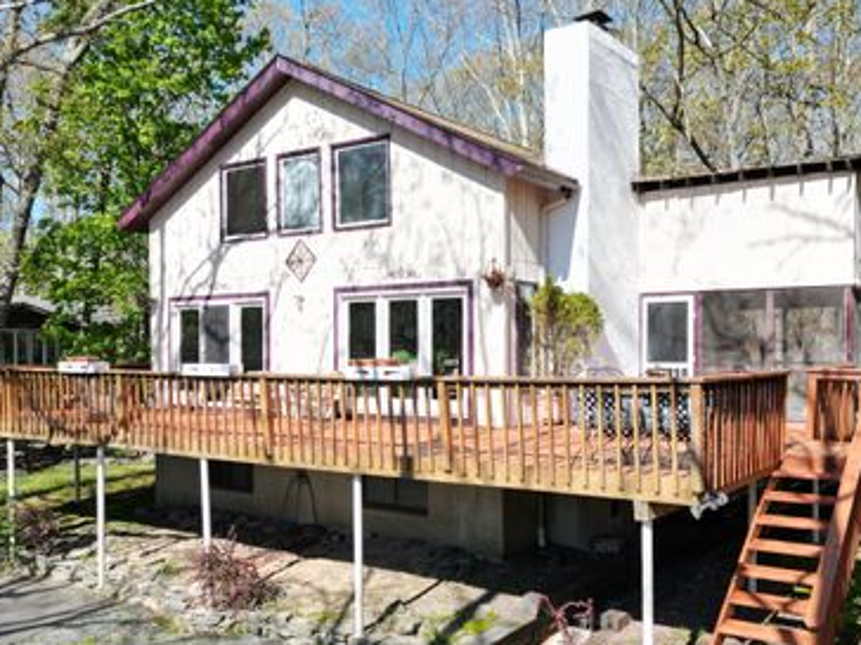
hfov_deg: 54.9
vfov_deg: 42.9
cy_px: 360
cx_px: 518
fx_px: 821
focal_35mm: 33
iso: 200
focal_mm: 6.72
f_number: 1.7
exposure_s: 1/2500
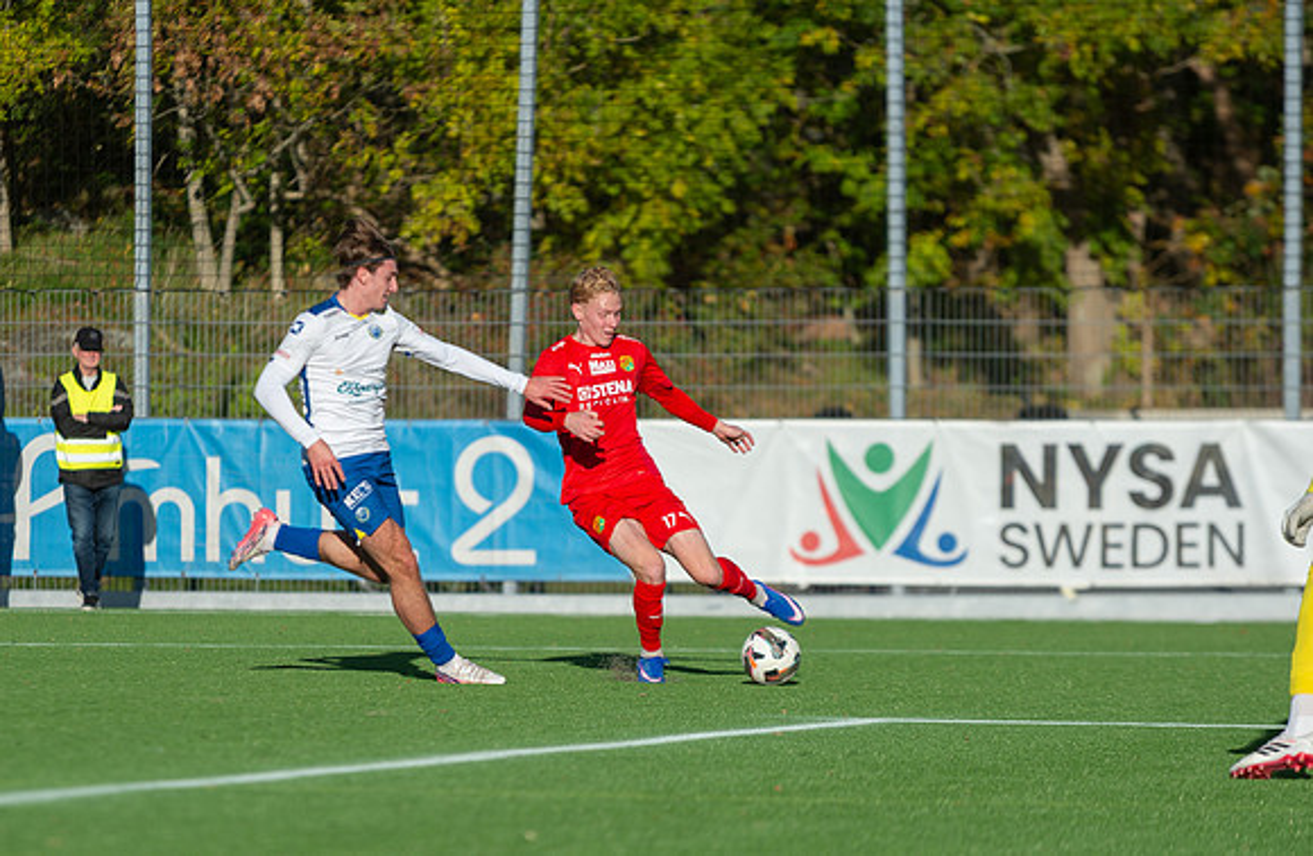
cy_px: 502
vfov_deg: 4.9
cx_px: 445
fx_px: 9913
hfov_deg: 7.6
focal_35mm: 274
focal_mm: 200
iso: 100
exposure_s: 1/1600
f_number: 3.2
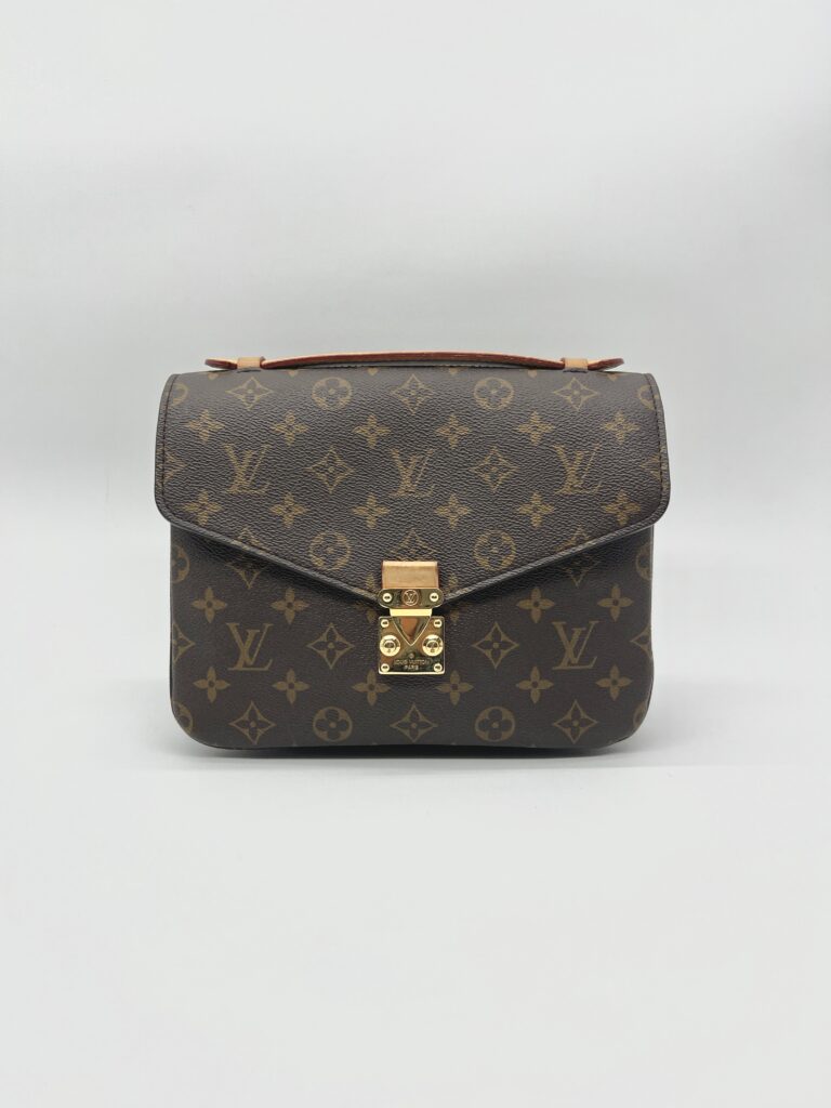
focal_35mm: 26
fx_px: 832
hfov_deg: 53.1
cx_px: 416
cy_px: 554
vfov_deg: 67.3
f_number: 1.5
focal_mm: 5.7
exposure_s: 1/289
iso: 40
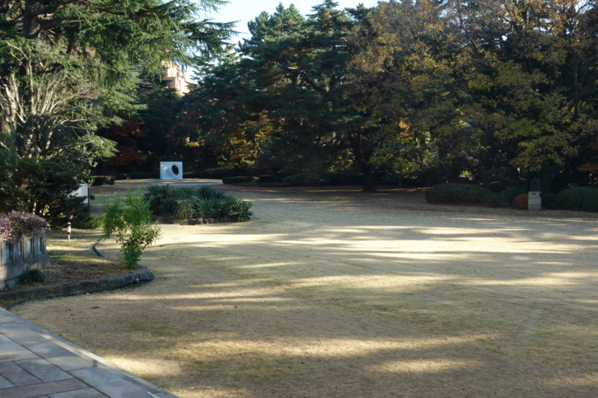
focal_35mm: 43
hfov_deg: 45.4
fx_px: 714
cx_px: 270
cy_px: 213
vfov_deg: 31.1
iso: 160
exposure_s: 1/125
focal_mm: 14.4
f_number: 5.6
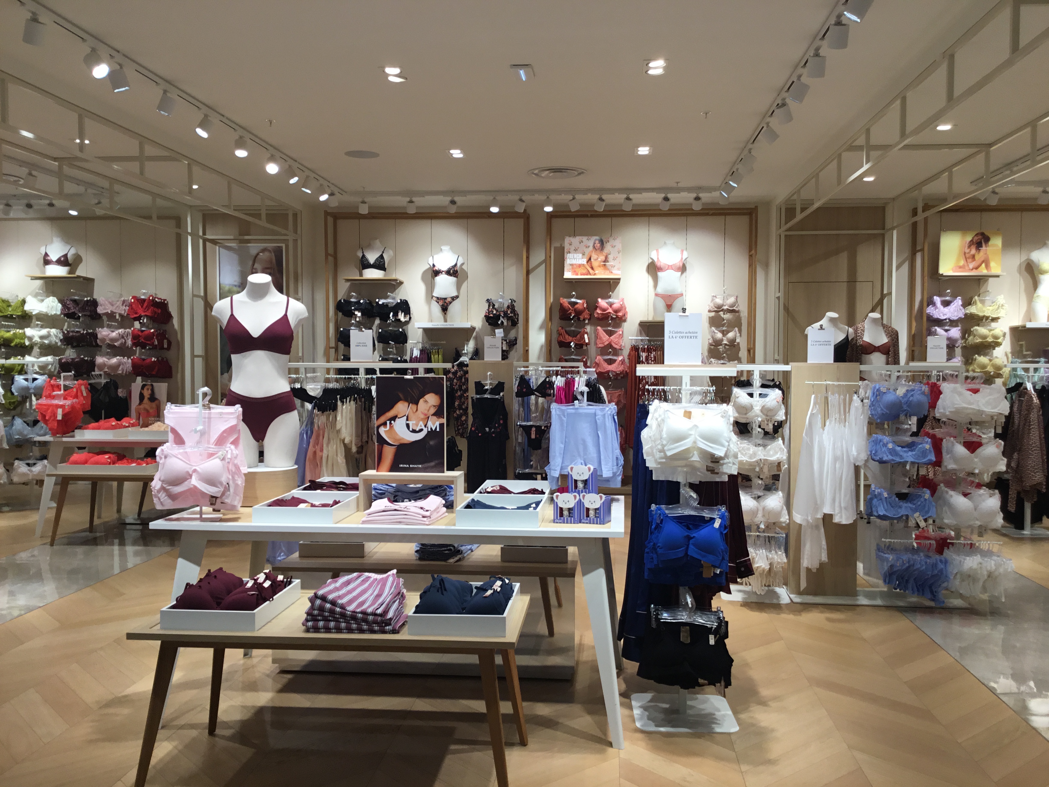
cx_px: 524
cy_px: 394
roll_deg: +0.1
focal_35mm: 31
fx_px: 939
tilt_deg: -2.3
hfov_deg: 58.4
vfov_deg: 45.4
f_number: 2.4
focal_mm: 3.3
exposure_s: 1/100
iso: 25
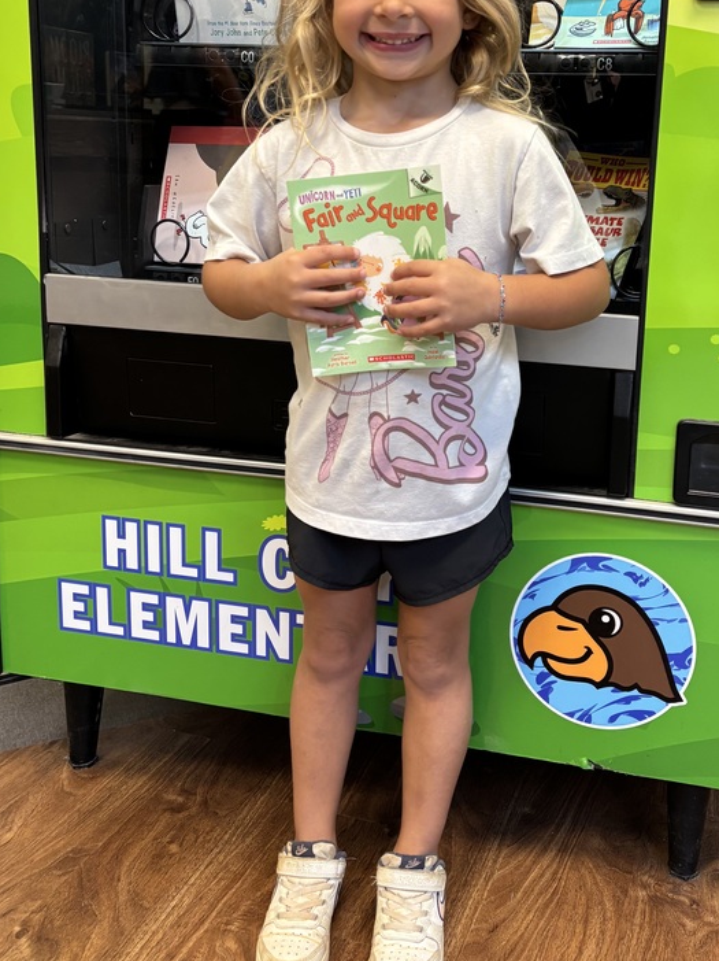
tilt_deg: -11.3
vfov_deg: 48.5
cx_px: 482
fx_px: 1053
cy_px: 351
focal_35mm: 38
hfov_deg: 37.3
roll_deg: -4.3
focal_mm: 5.96
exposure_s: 1/60
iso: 200
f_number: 1.6
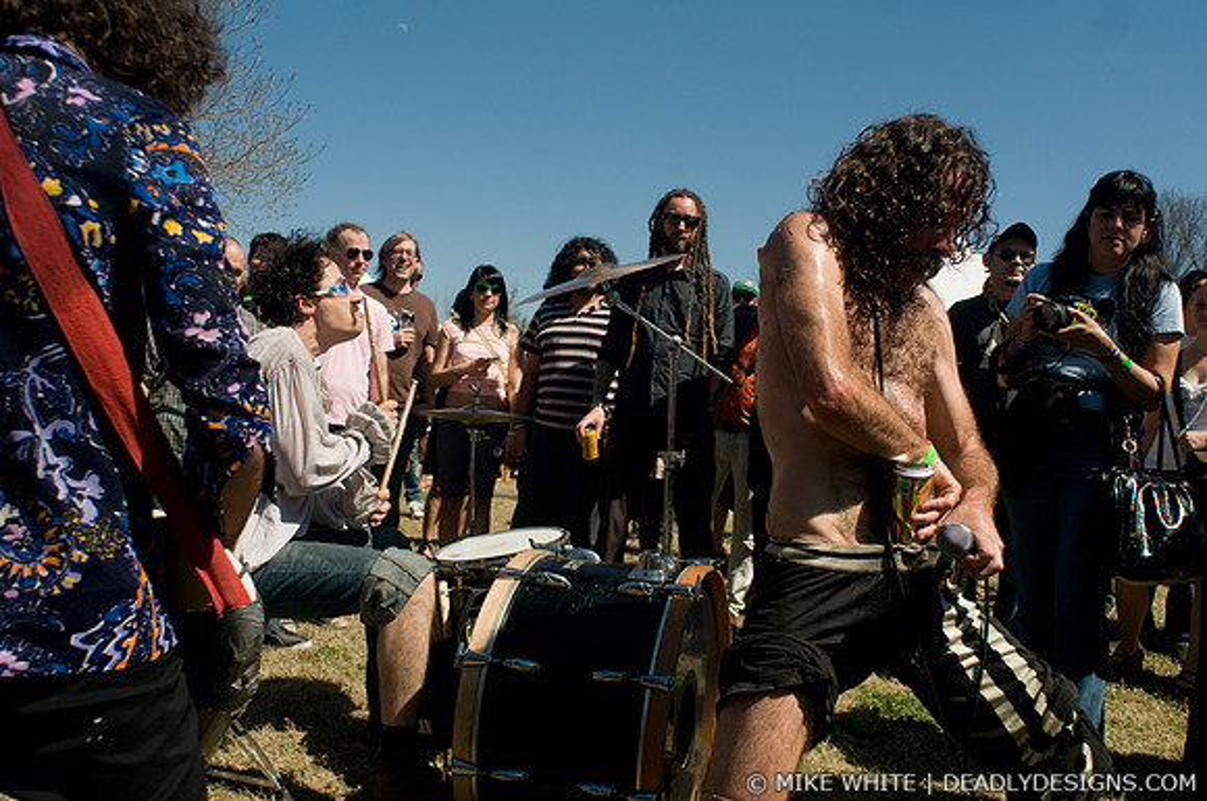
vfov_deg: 43.5
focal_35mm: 30
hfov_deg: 62.0
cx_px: 604
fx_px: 1004
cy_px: 400
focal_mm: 20
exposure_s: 1/2500
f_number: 4
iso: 100
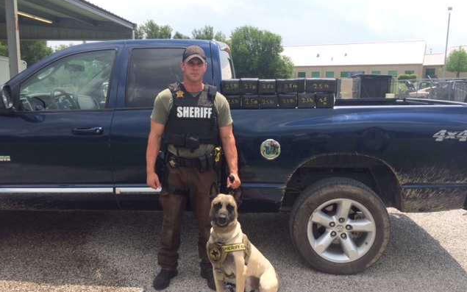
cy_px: 150
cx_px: 234
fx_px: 395
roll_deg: -0.1
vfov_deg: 40.6
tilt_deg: -11.6
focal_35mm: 31
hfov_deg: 61.2
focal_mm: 4.15
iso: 32
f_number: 2.2
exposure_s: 1/1368
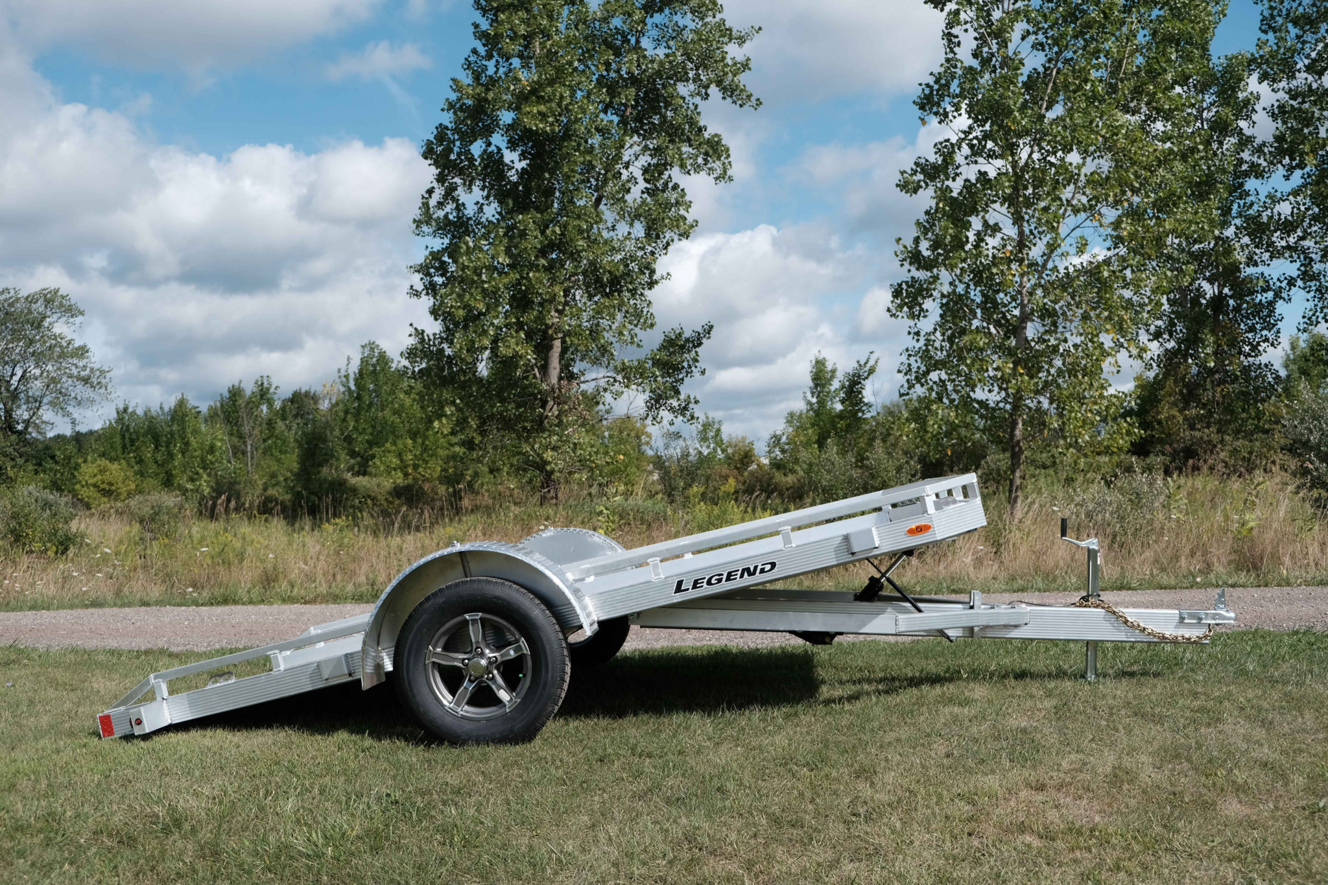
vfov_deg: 36.9
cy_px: 442
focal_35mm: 36
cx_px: 664
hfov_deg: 53.1
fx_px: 1328
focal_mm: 24.3
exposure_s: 1/3200
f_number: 3.2
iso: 200
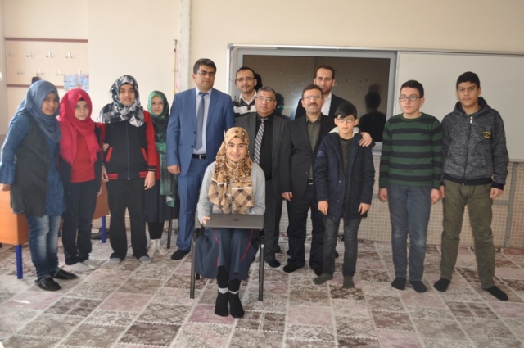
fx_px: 480
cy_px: 174
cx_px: 262
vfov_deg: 39.9
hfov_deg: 57.3
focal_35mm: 33
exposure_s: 1/125
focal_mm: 22
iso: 400
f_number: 3.8
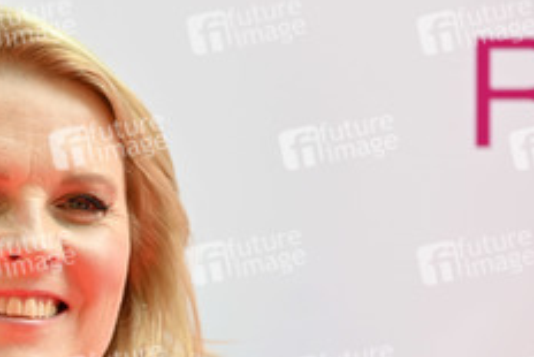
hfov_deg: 10.5
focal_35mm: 194
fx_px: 2879
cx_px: 47
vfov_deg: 7.1
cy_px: 316
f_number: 2.8
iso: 320
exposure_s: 1/1000
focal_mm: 100
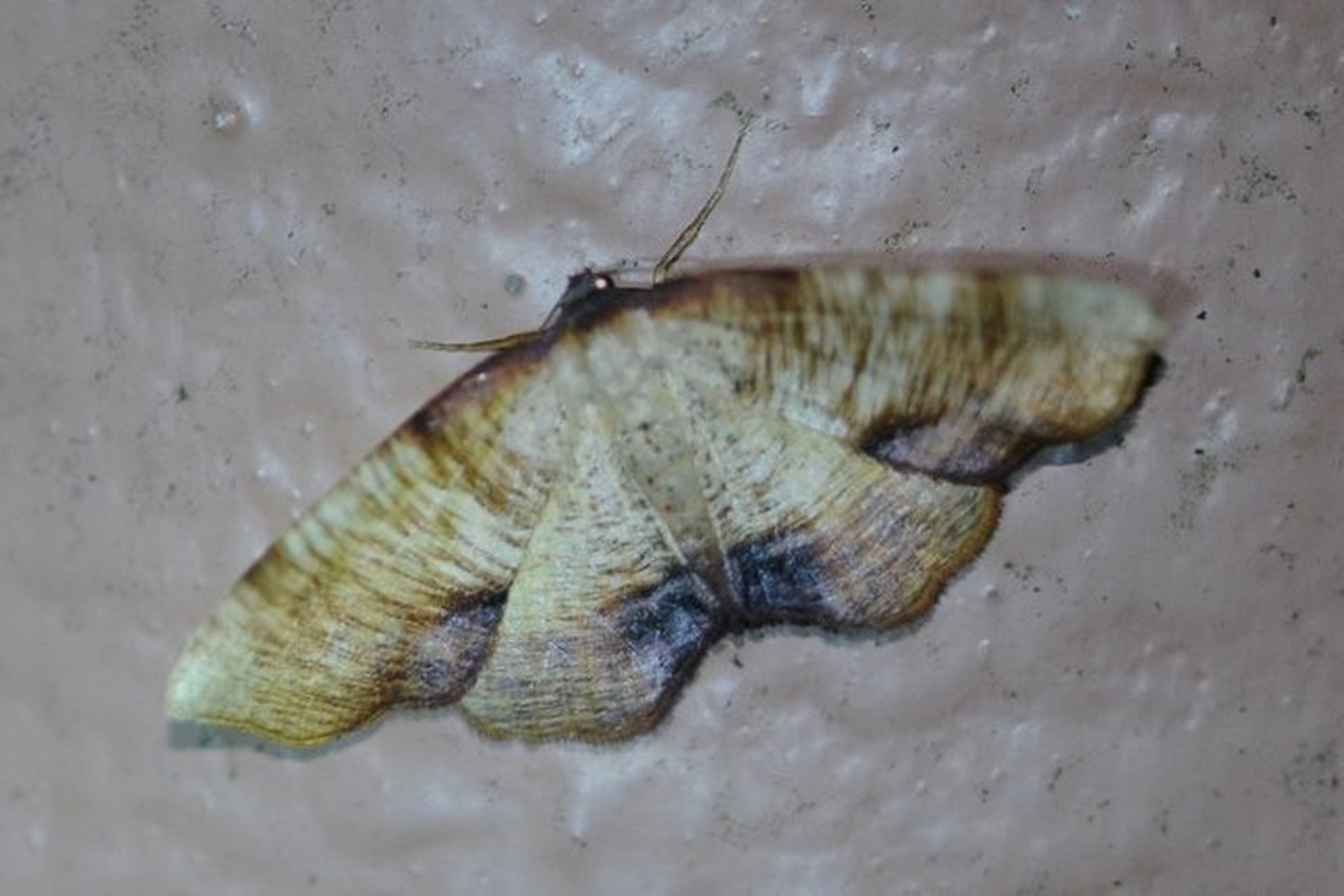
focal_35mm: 158
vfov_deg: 8.7
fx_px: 5881
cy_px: 448
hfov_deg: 13.0
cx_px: 672
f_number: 3.5
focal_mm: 105
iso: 500
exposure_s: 1/100
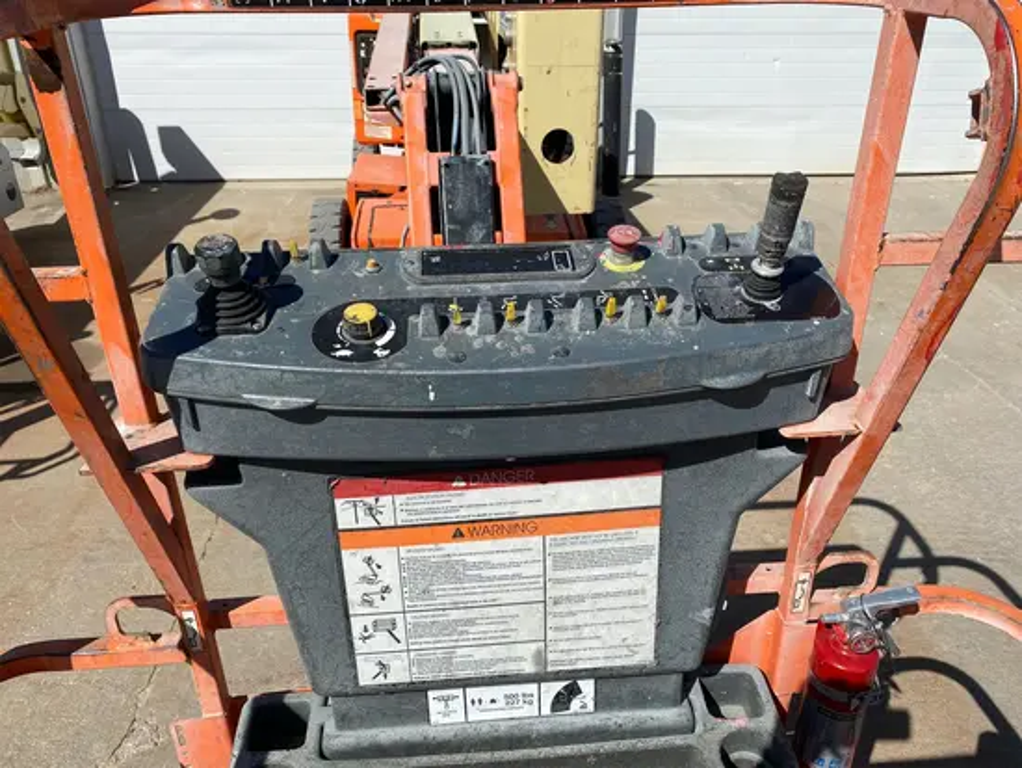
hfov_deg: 67.3
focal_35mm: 26
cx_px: 511
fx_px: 768
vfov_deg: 53.1
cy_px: 384
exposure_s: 1/4608
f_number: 1.8
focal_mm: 4.25
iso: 32
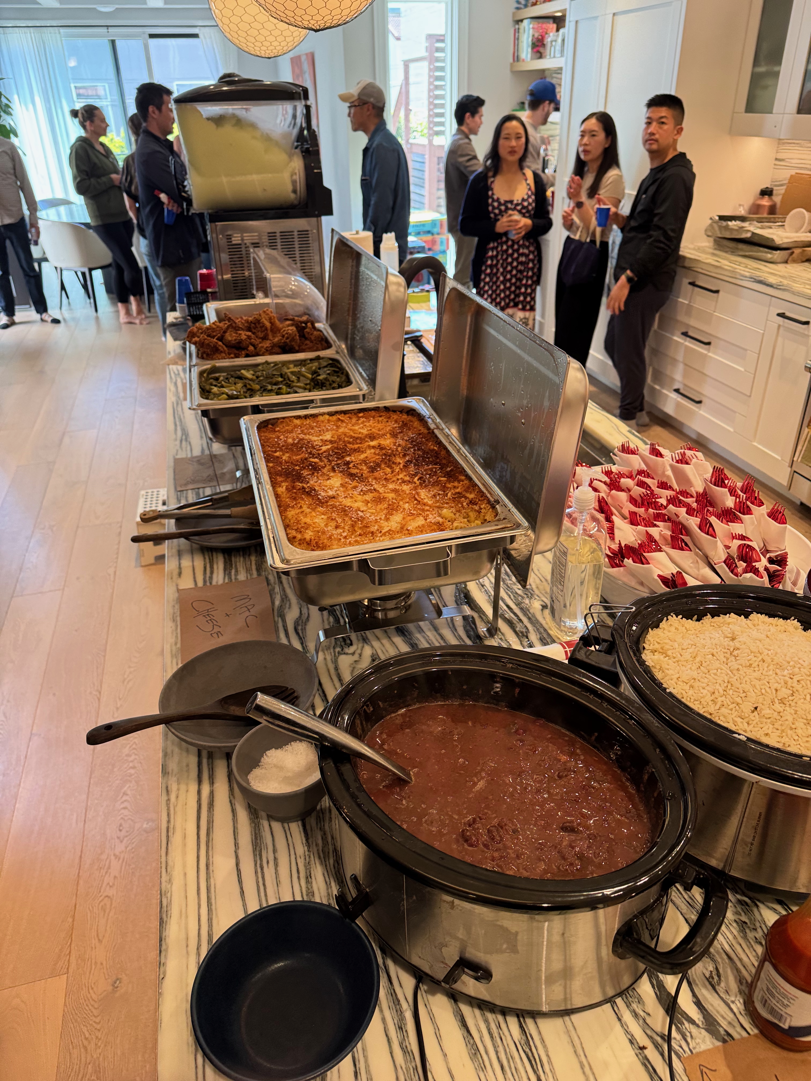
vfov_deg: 71.6
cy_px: 540
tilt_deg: -29.3
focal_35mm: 24
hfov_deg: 56.8
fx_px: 750
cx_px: 406
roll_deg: +1.4
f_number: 1.78
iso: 200
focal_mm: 6.76
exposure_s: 1/120
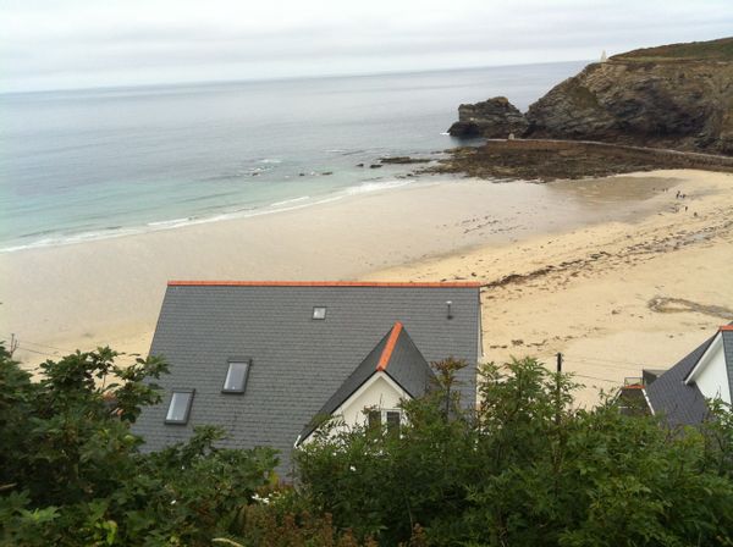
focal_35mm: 35
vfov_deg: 40.6
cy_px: 274
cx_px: 366
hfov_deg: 52.7
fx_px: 740
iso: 80
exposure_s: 1/450
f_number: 2.8
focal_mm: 3.85
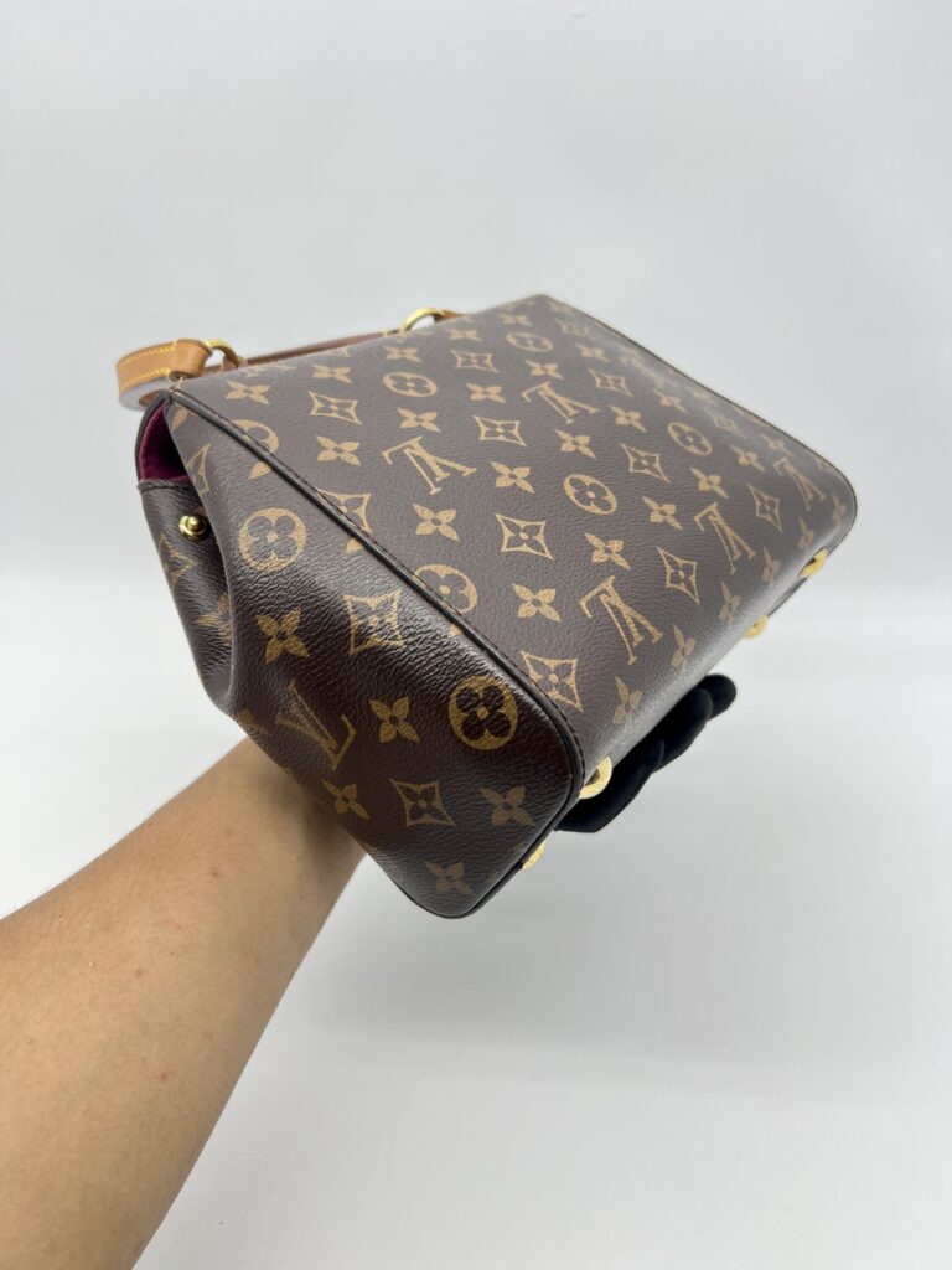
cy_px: 635
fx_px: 953
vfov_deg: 67.3
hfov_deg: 53.1
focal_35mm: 26
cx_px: 476
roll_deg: +0.6
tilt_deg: -32.3
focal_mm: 5.7
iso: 40
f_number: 1.5
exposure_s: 1/100
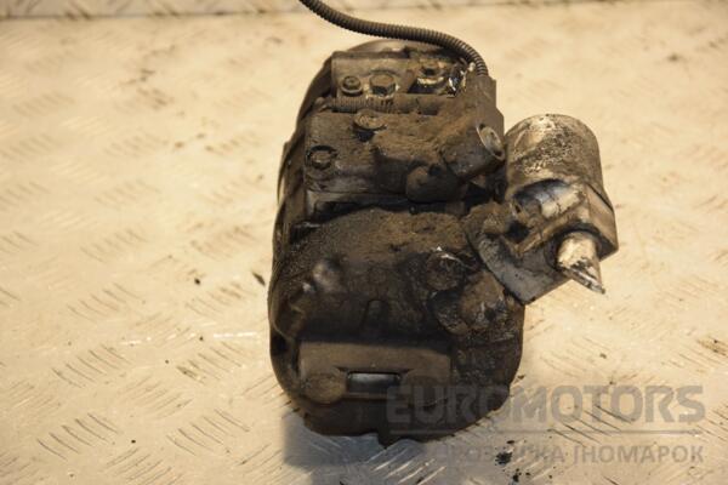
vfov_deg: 12.2
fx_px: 2275
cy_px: 242
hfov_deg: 18.2
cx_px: 364
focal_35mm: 112
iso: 800
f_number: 5.3
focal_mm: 75
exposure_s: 1/160
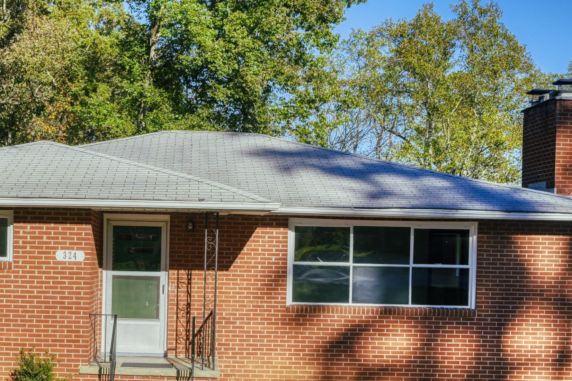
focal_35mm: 69
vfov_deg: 19.7
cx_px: 196
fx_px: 1096
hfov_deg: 29.1
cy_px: 260
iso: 800
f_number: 8
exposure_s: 1/2500
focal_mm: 38
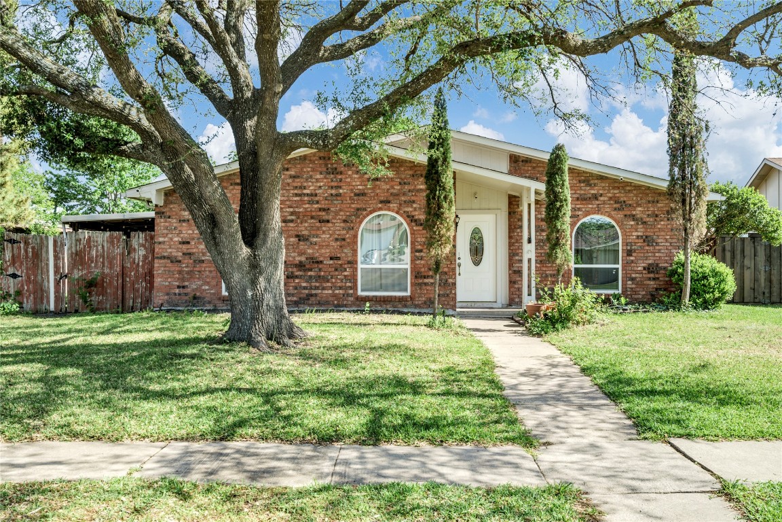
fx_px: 652
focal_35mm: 30
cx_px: 391
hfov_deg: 61.9
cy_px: 261
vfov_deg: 43.6
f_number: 10
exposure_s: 1/50
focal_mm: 30
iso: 100
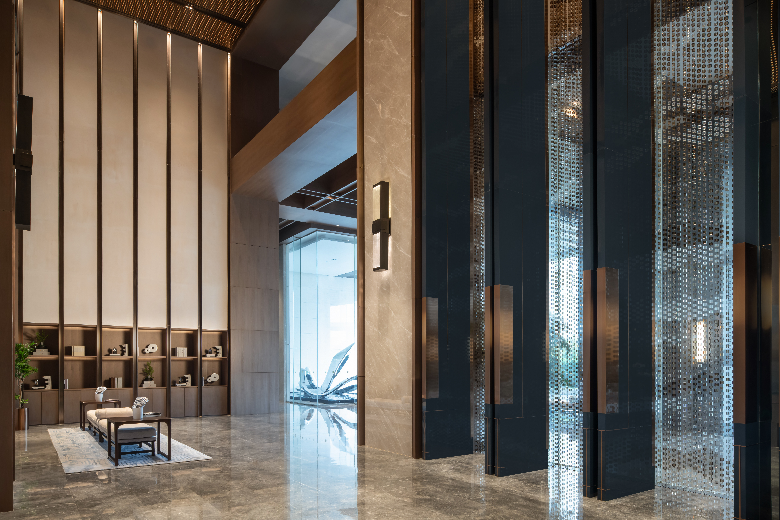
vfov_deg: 53.1
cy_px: 260
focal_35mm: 24
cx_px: 390
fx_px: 520
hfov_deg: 73.7
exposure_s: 1/5
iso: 200
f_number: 11
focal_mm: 24
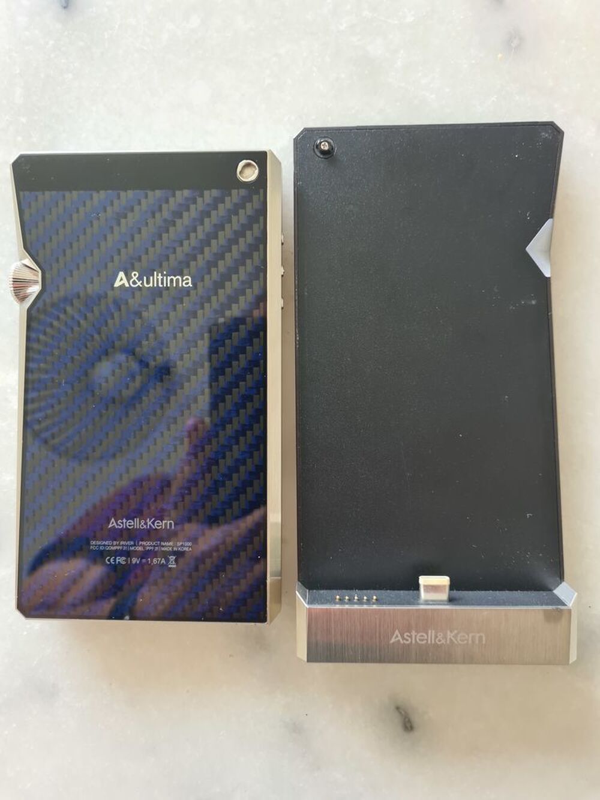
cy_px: 400
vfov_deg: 67.3
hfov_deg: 53.1
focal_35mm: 26
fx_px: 601
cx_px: 300
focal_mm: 5.4
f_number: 1.8
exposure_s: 1/50
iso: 100
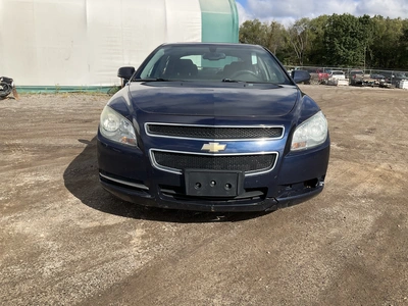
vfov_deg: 48.2
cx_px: 204
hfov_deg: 61.7
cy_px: 153
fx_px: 342
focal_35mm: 29
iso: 25
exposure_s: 1/1912
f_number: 1.8
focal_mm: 3
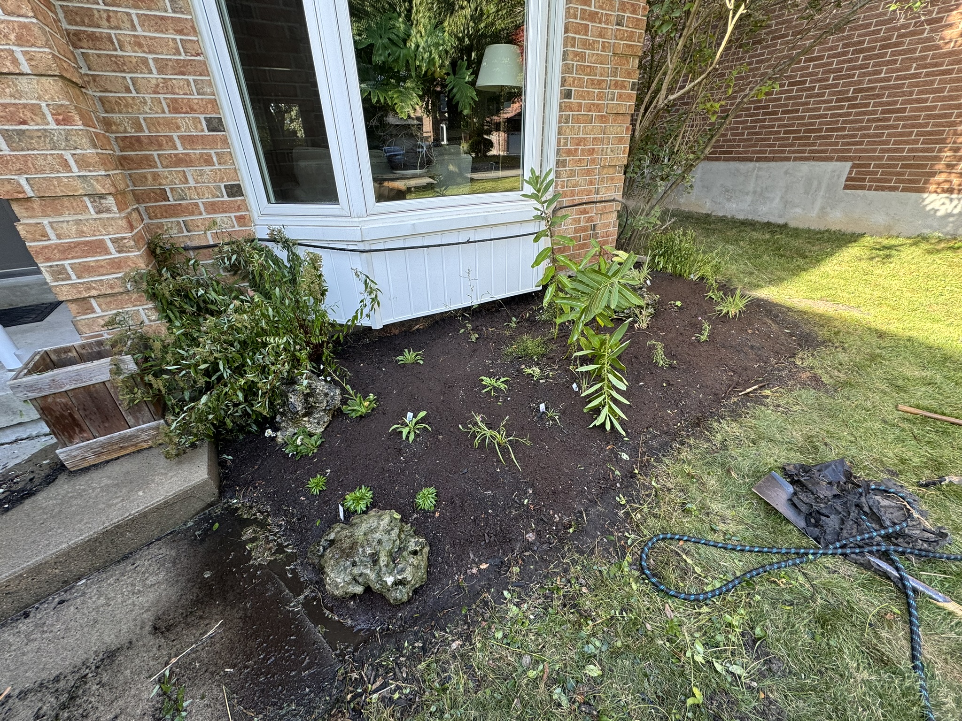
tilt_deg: -28.1
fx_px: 389
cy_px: 360
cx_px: 481
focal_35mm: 14
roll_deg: +1.5
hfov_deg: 102.1
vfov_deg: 85.7
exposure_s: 1/99
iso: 50
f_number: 2.2
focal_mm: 2.22
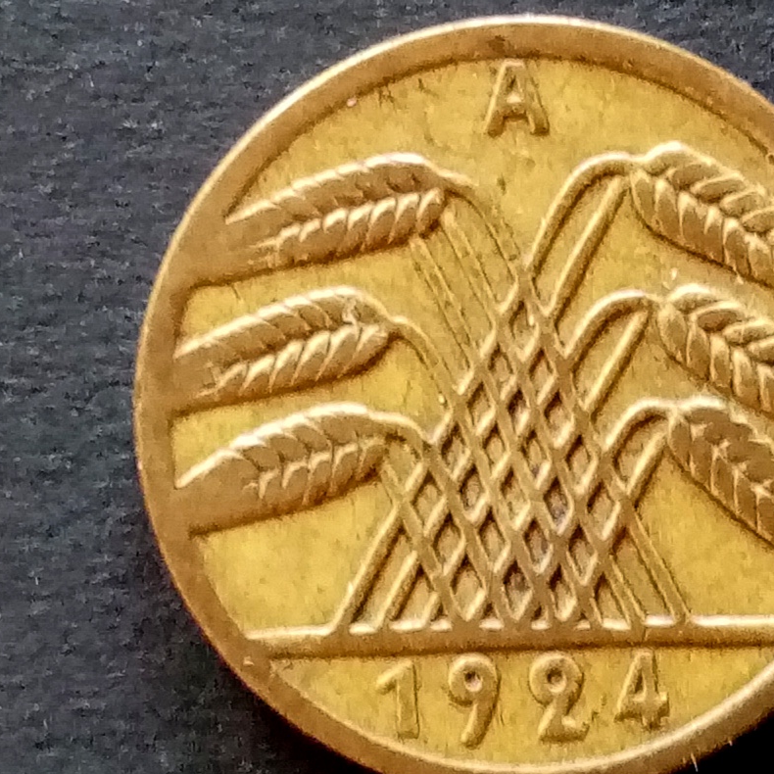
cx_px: 532
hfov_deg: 43.1
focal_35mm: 38
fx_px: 961
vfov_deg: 43.9
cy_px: 402
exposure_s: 1/25
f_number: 1.8
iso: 562
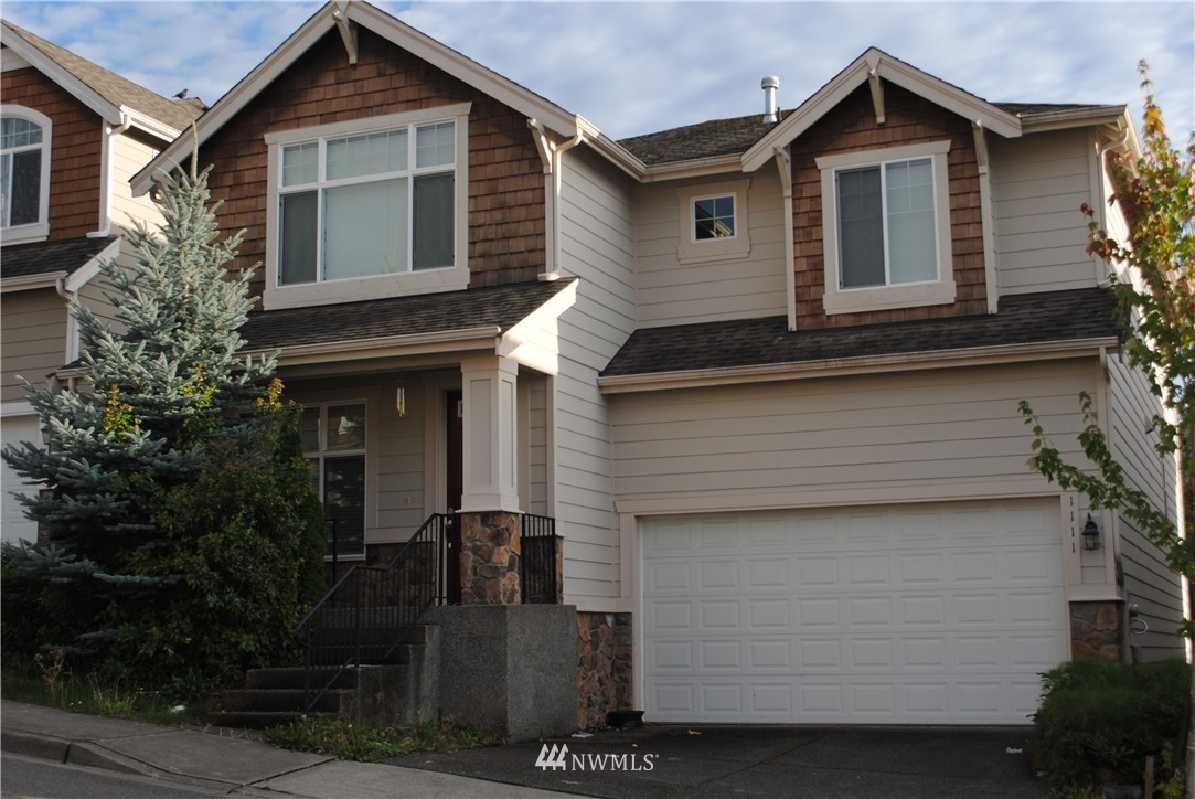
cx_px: 598
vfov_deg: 28.1
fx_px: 1595
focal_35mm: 48
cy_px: 400
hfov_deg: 41.1
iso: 100
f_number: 7.1
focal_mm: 32
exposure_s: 1/200
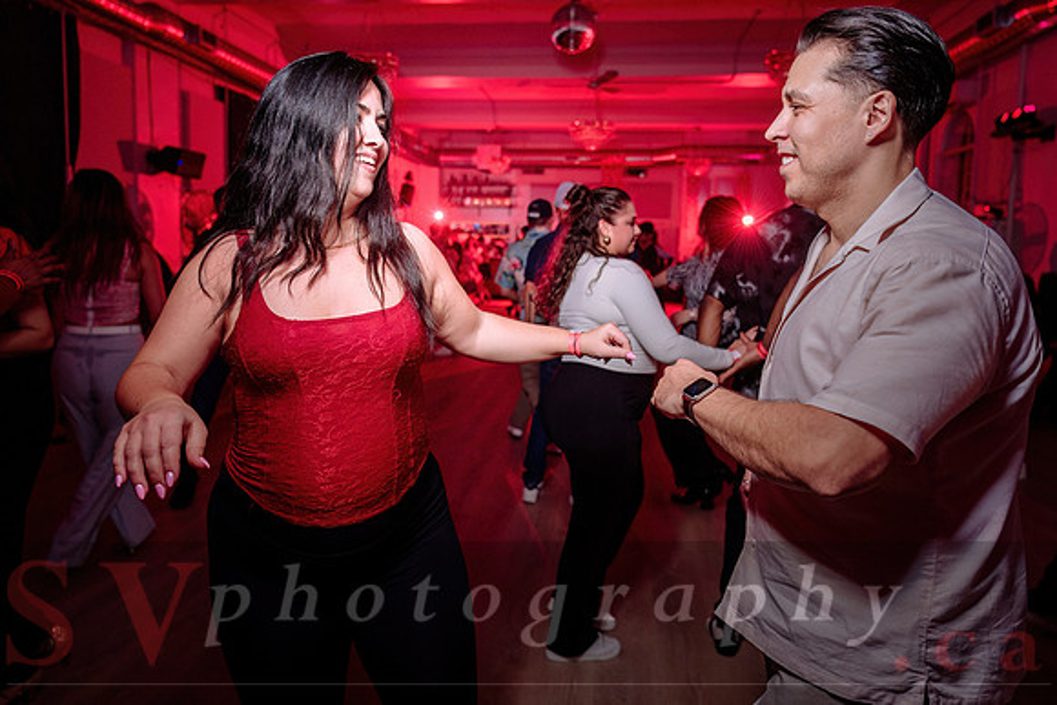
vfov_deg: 49.0
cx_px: 528
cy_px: 319
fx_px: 772
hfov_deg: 68.8
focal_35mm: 26
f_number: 2.8
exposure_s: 1/80
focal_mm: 24
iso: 500
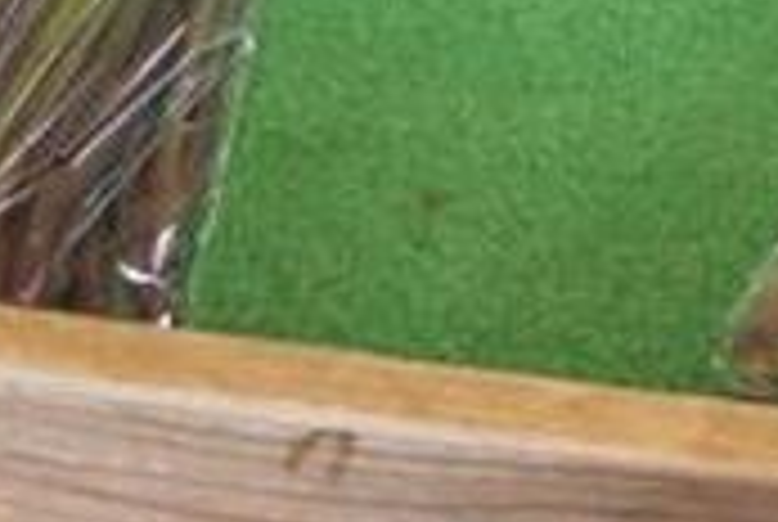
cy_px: -531
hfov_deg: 18.0
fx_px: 2425
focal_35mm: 112
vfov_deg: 11.1
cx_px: 119
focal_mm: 10
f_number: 3.5
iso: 500
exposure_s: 1/125
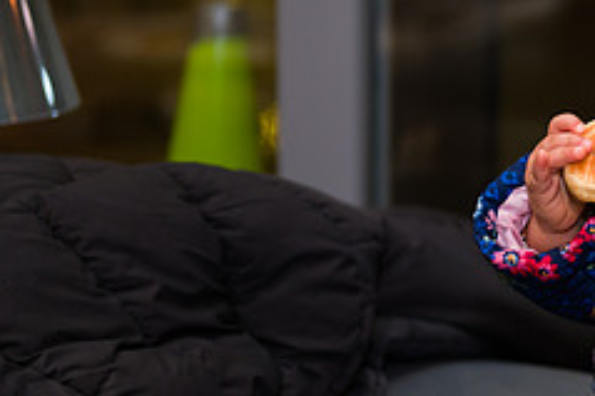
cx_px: 700
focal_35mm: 136
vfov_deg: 10.1
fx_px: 2246
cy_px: 139
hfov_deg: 14.6
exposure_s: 1/200
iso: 400
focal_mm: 56
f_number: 3.2
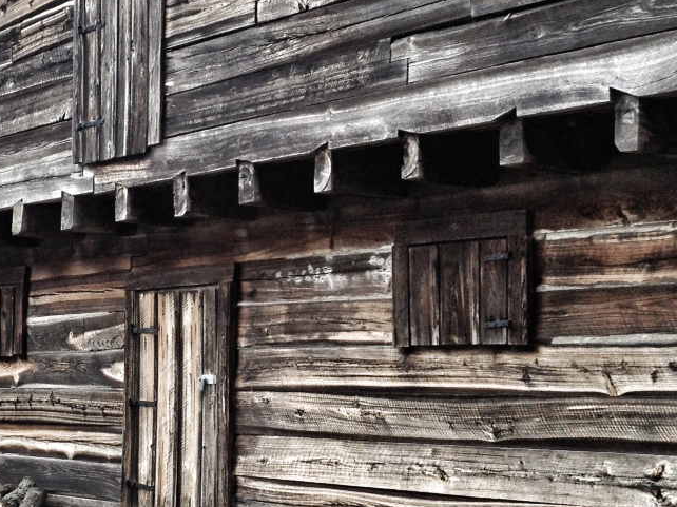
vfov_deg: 16.6
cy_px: 261
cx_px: 120
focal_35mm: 89
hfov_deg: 21.7
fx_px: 1740
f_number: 2.4
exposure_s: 1/201
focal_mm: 4.28
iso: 50
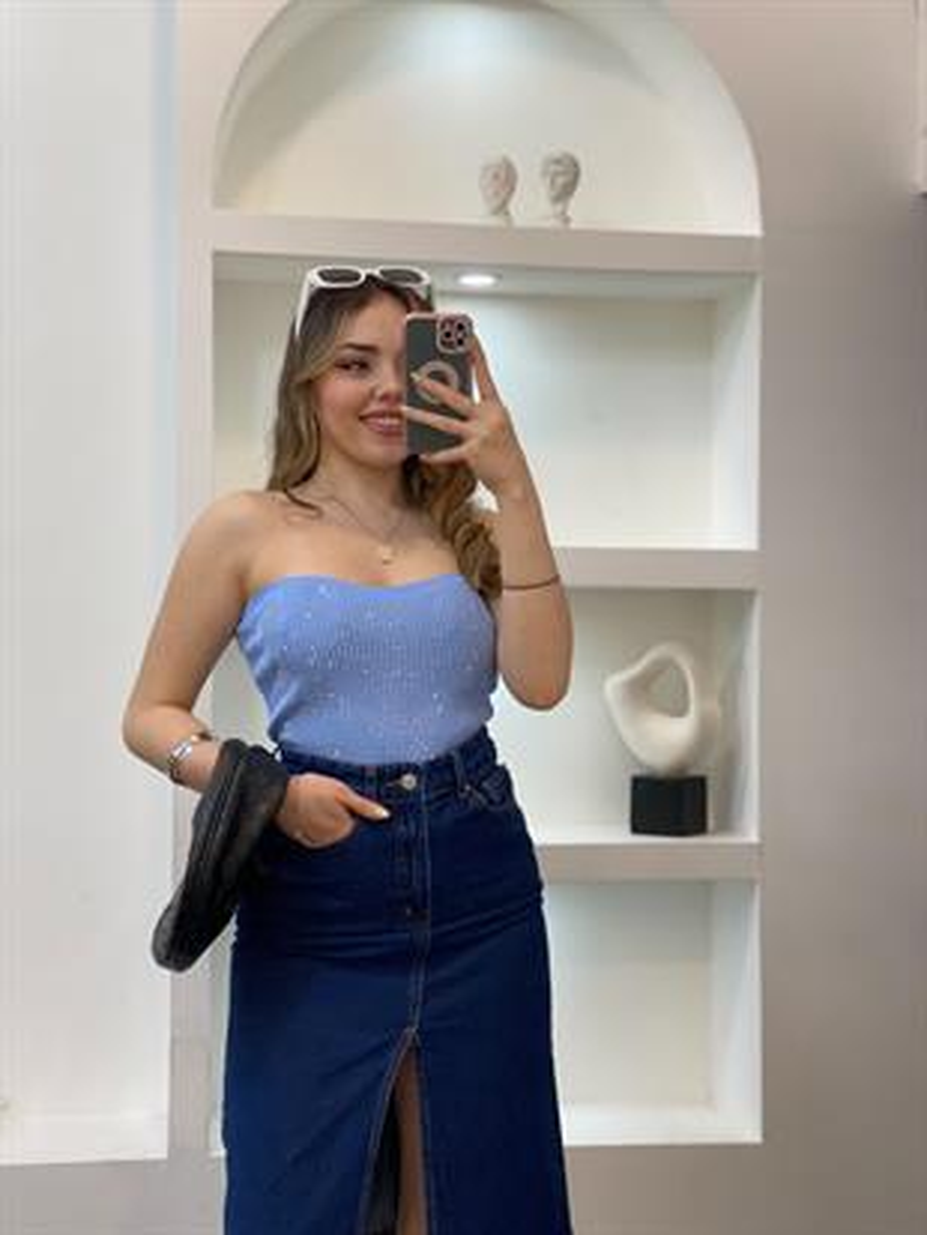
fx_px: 1856
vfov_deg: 36.8
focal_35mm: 52
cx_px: 464
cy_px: 618
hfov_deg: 28.0
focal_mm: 6
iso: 80
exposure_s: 1/100
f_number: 2
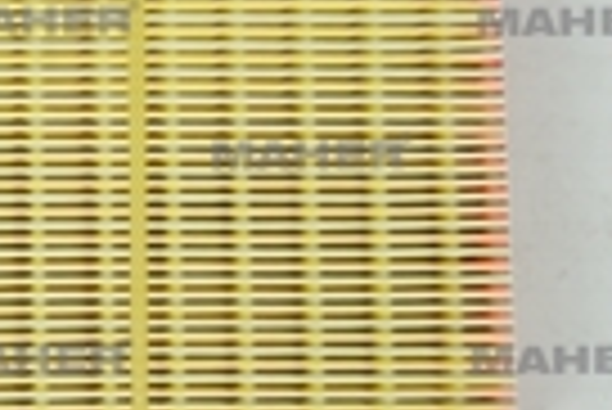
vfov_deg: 8.7
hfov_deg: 12.9
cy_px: -79
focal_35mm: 156
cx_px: -86
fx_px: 2655
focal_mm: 53
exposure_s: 1/80
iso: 640
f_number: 6.3
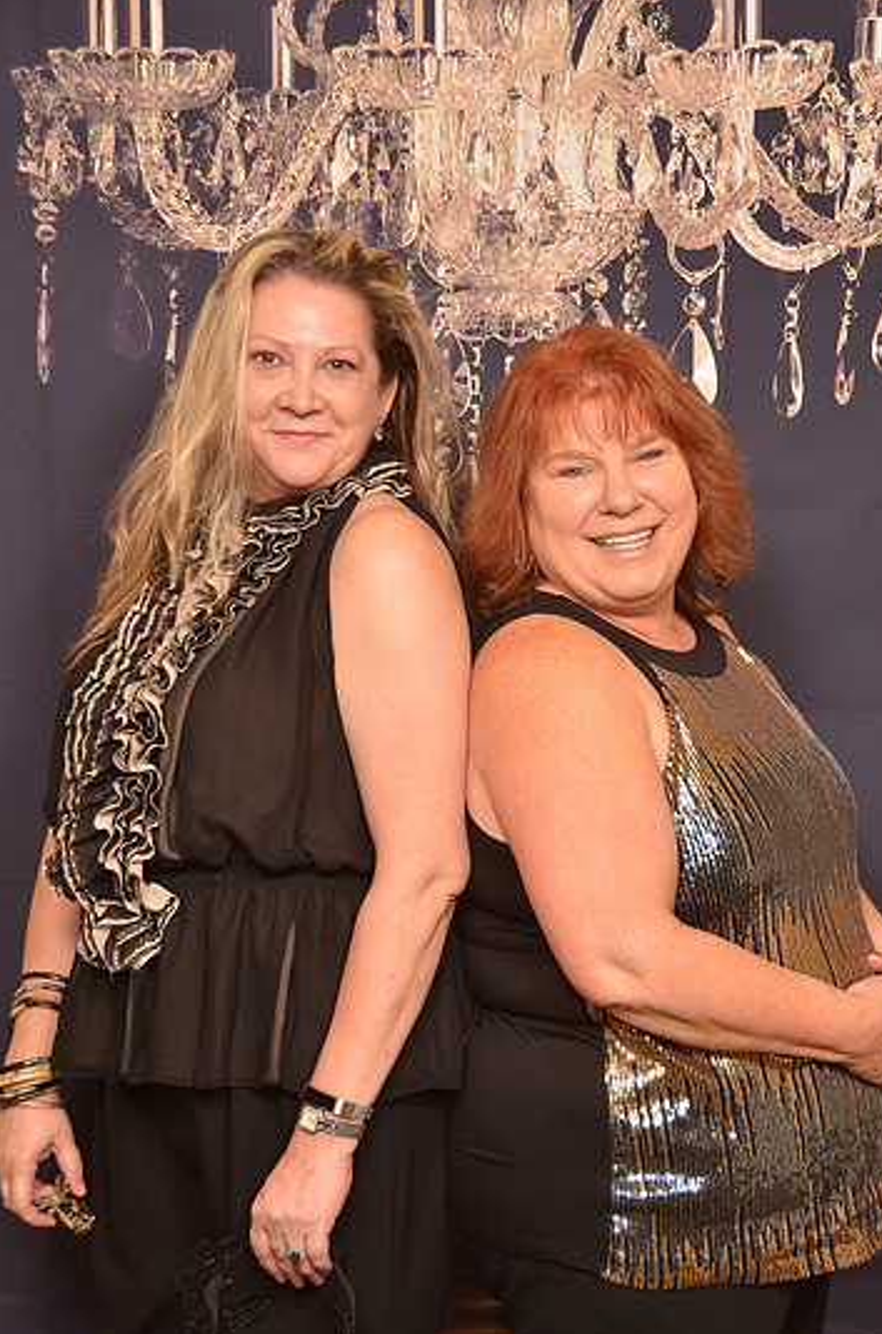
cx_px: 475
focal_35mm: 75
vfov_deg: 27.1
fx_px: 2772
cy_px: 694
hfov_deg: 18.1
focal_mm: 46
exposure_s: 1/60
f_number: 5.6
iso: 200
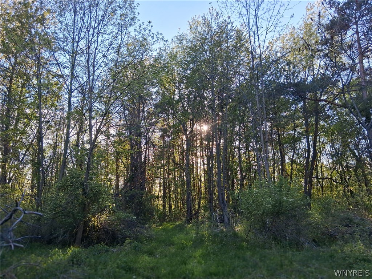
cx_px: 186
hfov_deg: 67.3
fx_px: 279
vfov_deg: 53.1
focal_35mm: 26
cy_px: 140
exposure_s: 1/163
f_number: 1.8
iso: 25
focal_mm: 3.98
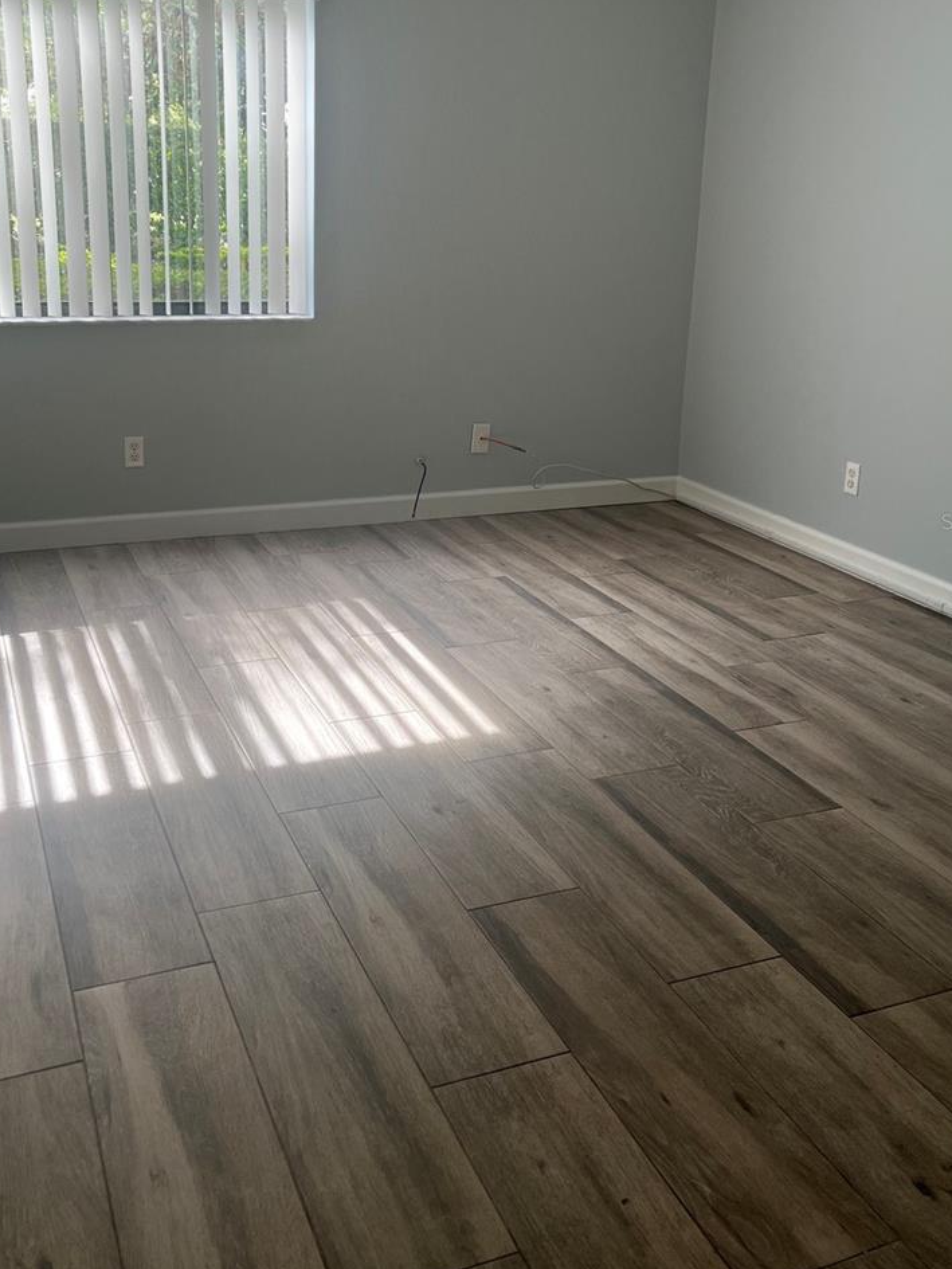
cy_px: 521
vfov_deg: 55.0
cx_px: 432
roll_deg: -0.4
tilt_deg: -15.9
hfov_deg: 42.9
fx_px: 1210
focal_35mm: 33
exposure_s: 1/170
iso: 40
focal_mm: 5.1
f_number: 1.6
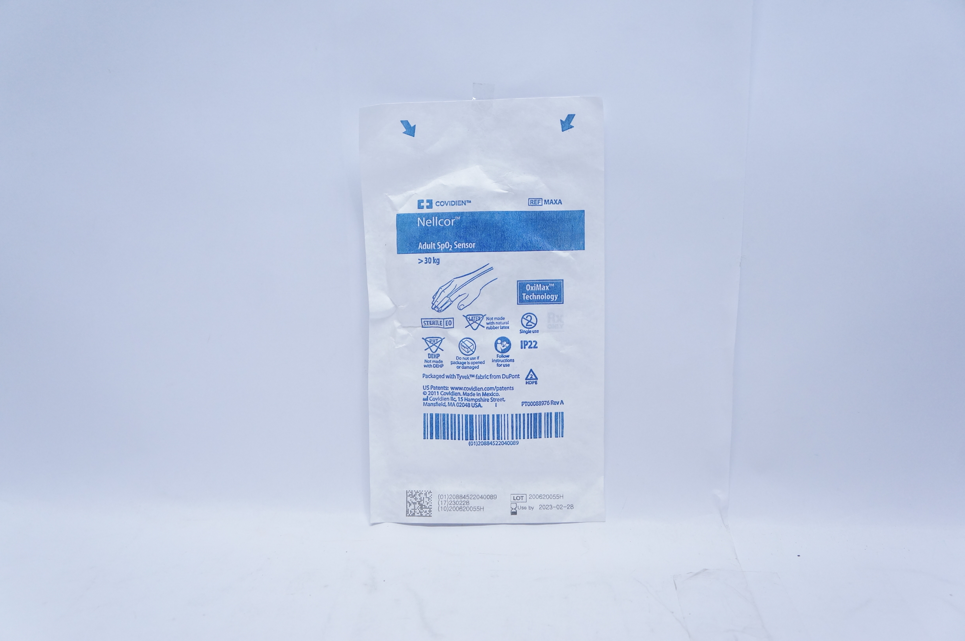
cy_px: 320
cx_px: 482
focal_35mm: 36
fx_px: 964
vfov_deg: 36.8
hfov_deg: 53.2
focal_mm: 24
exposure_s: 1/200
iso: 800
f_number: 4
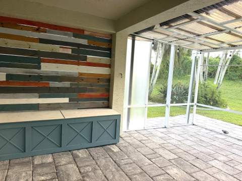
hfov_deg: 71.6
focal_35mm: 24
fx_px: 168
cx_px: 121
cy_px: 90
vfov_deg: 56.8
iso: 200
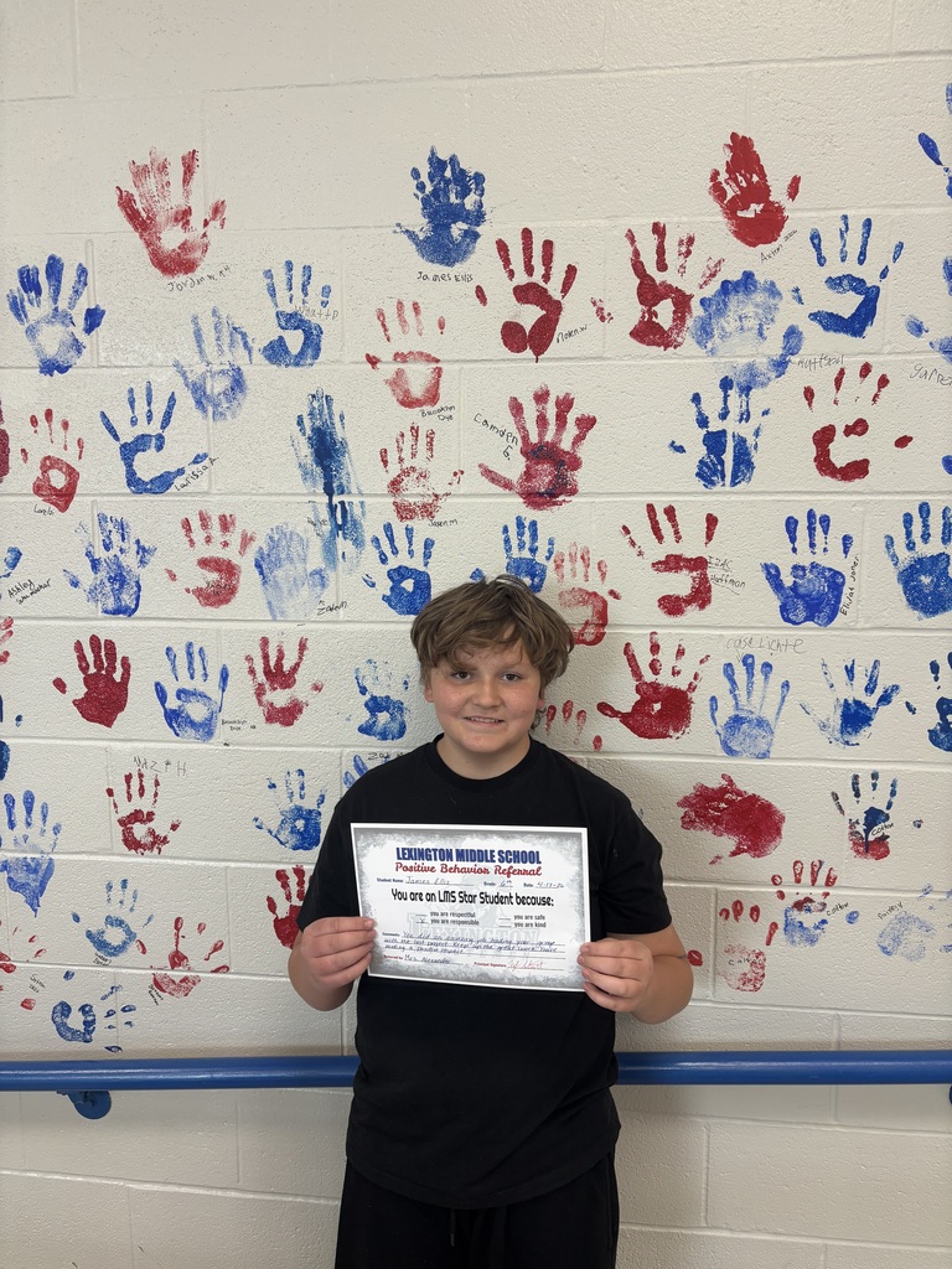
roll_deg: -0.3
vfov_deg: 67.3
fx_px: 953
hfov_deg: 53.1
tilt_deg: -6.5
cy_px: 634
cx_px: 476
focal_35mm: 26
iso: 80
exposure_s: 1/60
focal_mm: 5.96
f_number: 1.6
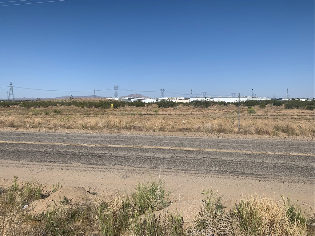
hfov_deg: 67.3
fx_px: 237
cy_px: 118
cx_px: 158
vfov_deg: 53.1
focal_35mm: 26
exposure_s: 1/4098
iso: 25
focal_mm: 4.25
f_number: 1.8
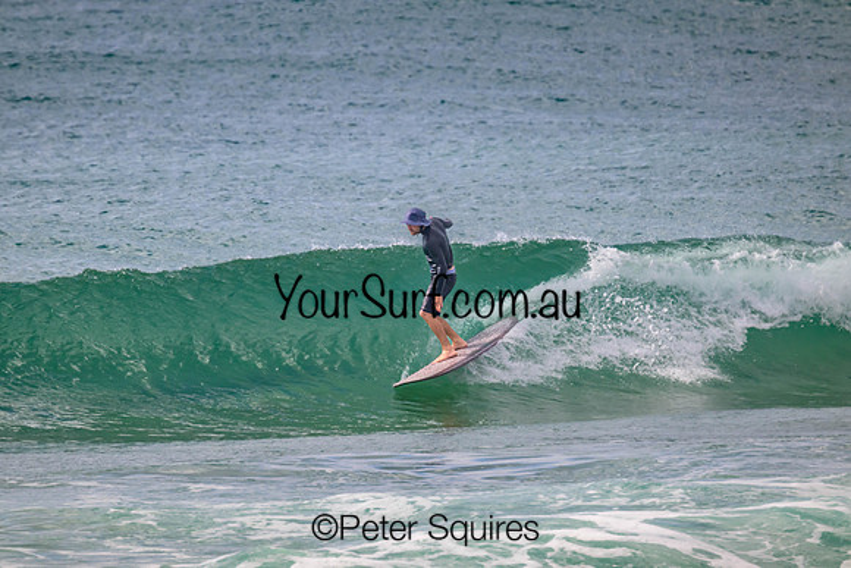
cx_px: 426
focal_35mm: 800
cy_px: 284
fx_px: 18915
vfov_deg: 1.7
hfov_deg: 2.6
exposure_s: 1/2000
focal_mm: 800
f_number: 11
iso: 1250
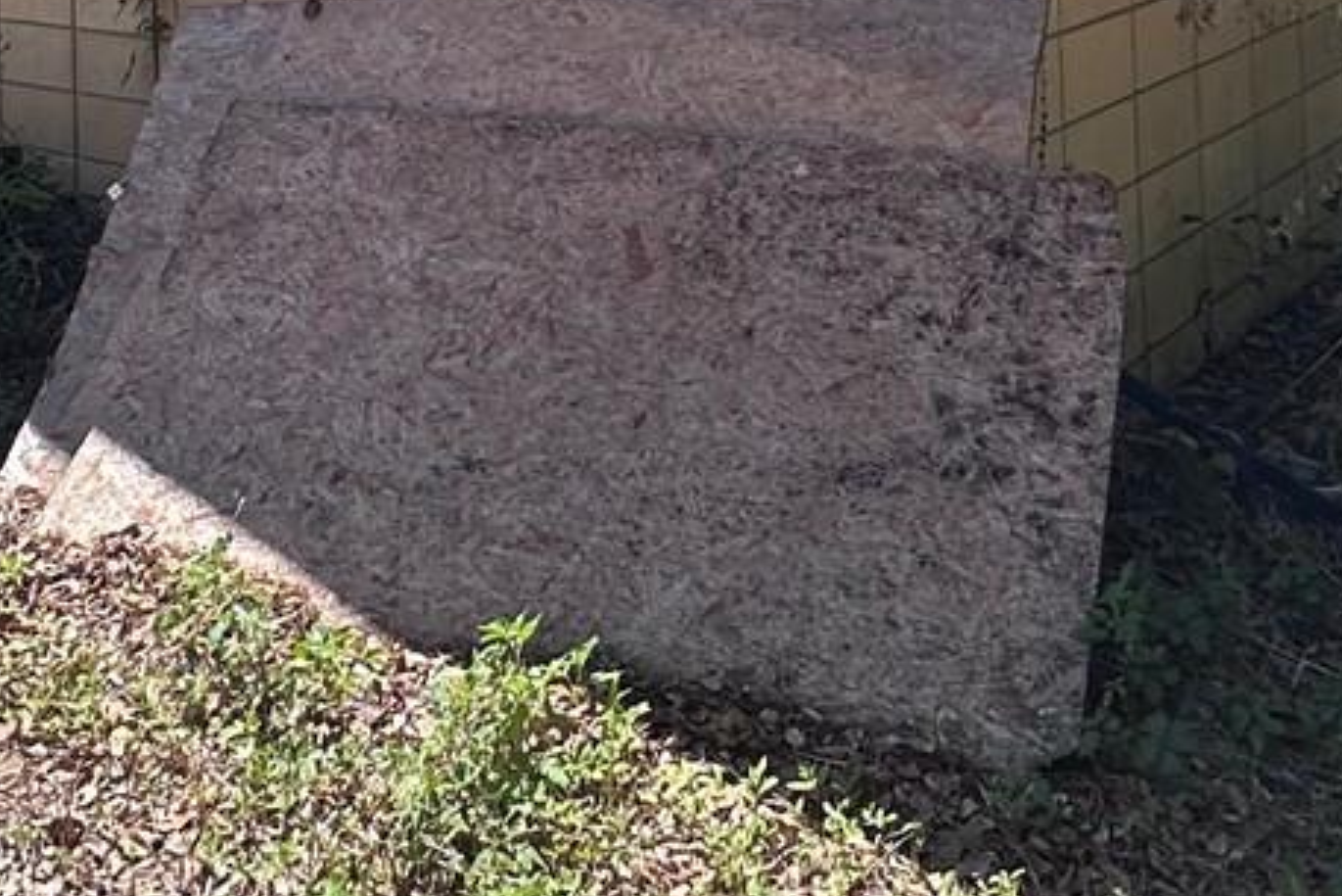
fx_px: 1902
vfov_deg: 22.8
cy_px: -350
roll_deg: +1.9
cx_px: 564
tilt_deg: +0.8
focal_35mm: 51
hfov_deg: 38.8
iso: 40
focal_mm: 2.22
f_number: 2.2
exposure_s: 1/307
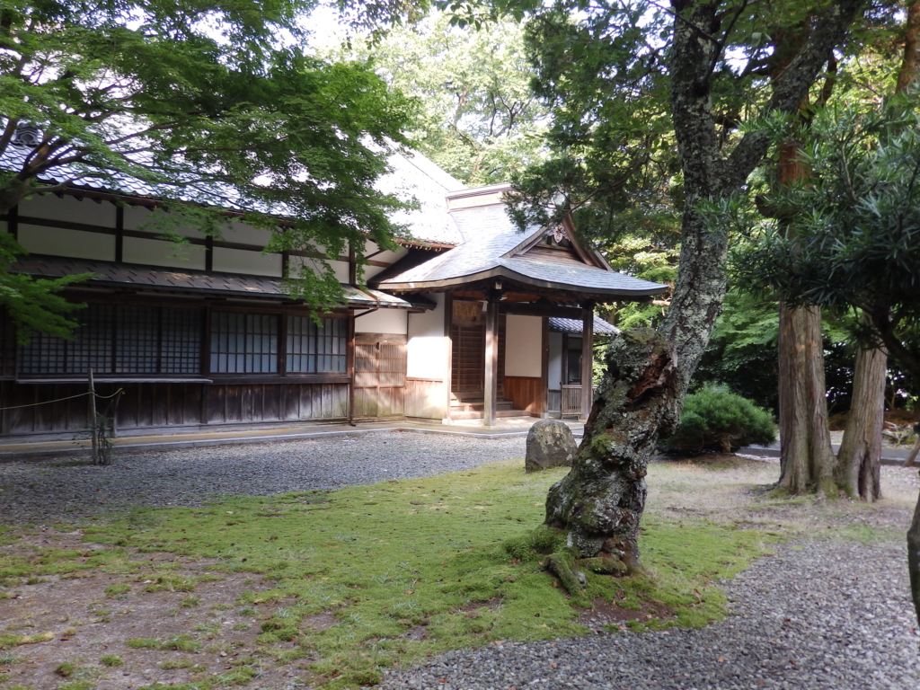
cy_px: 345
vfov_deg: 44.2
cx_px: 460
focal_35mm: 32
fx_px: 850
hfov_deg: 56.8
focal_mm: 5.7
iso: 100
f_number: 3.7
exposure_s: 1/30
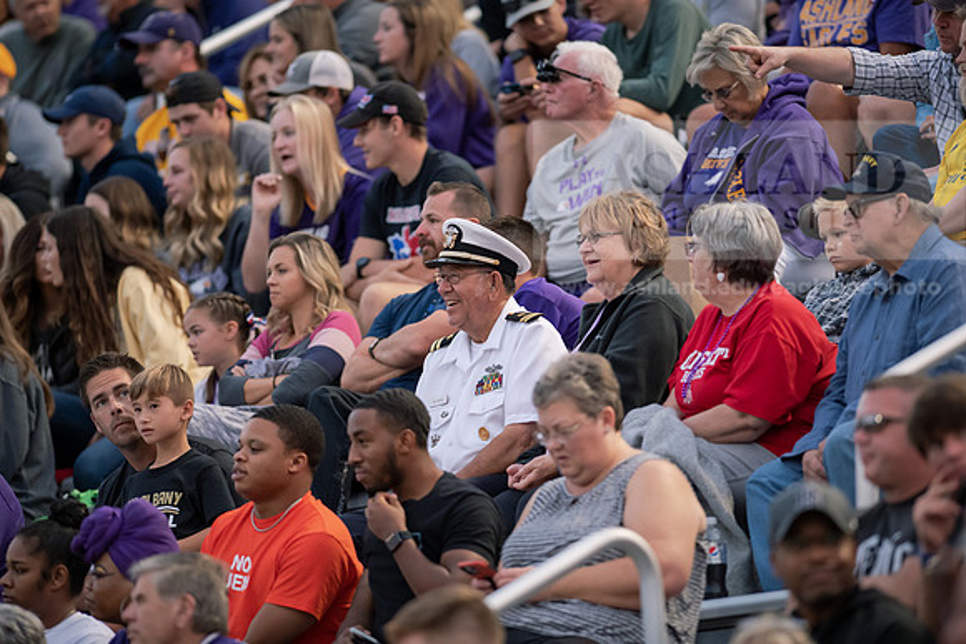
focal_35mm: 300
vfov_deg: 4.6
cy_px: 322
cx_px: 483
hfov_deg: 6.9
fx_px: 8052
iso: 2500
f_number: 2.8
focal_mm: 300
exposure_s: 1/800
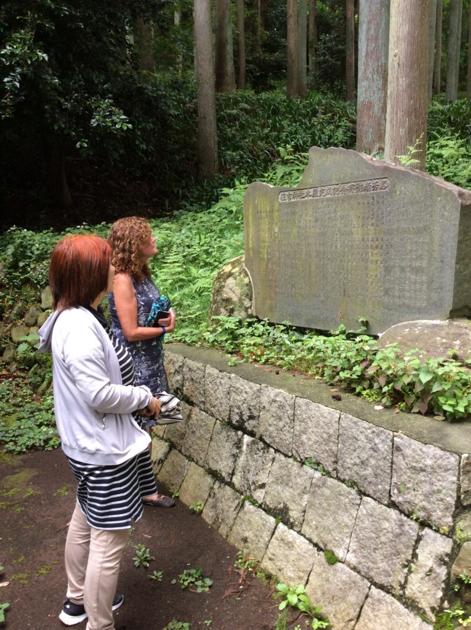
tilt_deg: -7.7
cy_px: 315
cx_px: 236
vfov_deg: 56.9
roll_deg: +2.6
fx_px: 582
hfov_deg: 44.1
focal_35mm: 32
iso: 50
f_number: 2.4
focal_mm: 3.3
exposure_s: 1/24
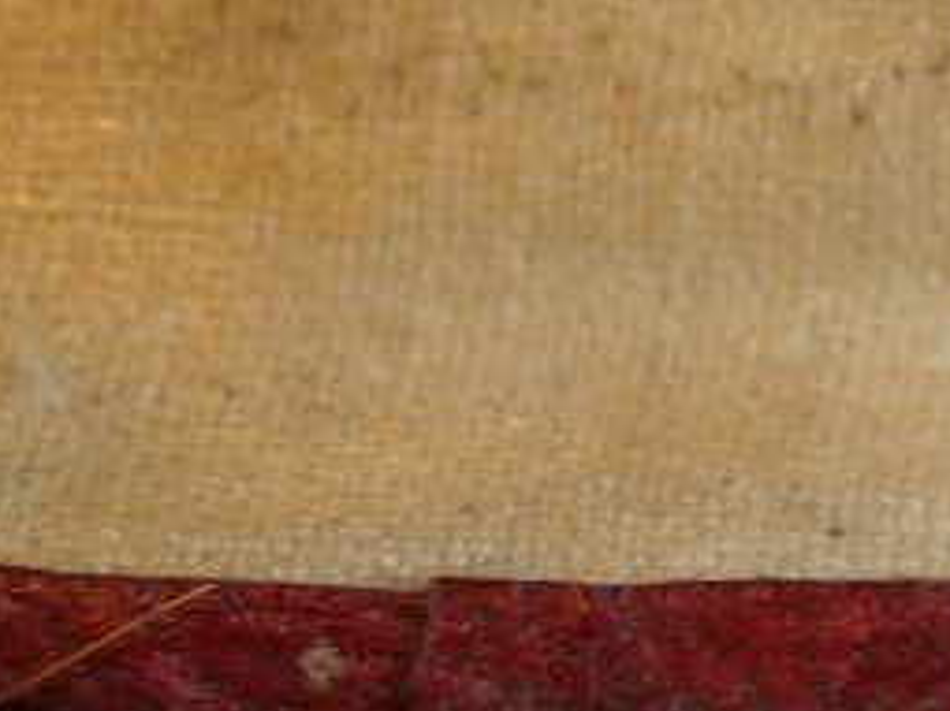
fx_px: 7736
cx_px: 2157
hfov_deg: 6.7
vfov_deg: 5.3
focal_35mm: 282
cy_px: 391
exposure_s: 1/125
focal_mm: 30
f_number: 4
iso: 200
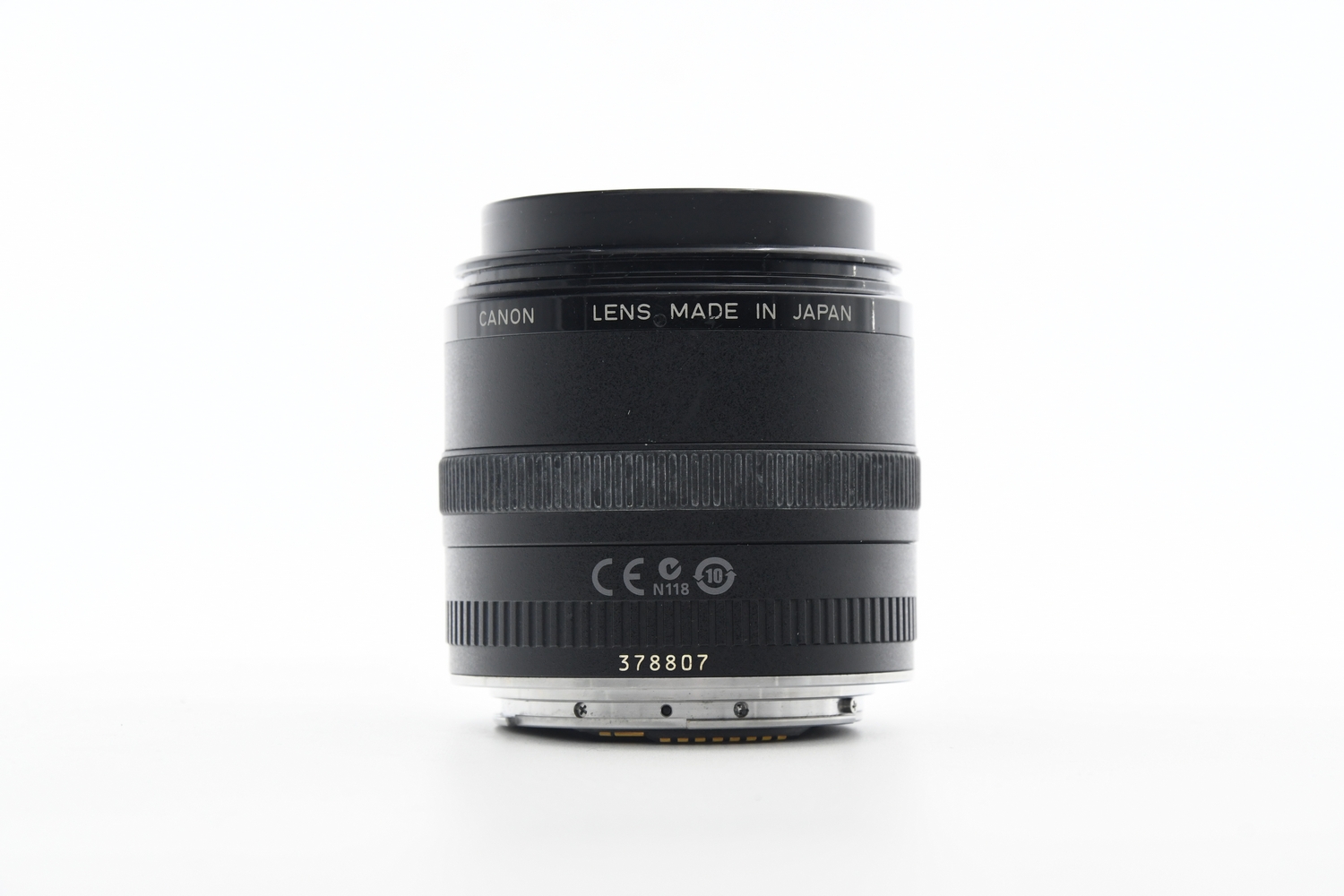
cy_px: 448
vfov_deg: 11.4
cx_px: 672
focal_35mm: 120
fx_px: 4480
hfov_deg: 17.1
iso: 1000
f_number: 8
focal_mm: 80
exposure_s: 1/125
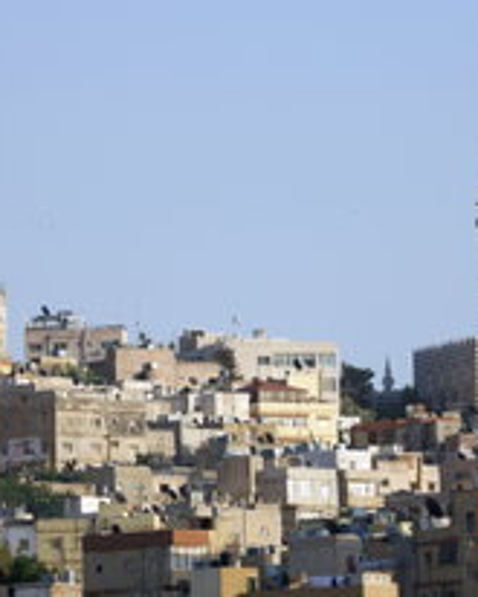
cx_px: 290
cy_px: 383
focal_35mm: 546
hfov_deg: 2.8
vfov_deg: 3.5
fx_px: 9648
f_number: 5.6
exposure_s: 1/320
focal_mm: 200
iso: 100
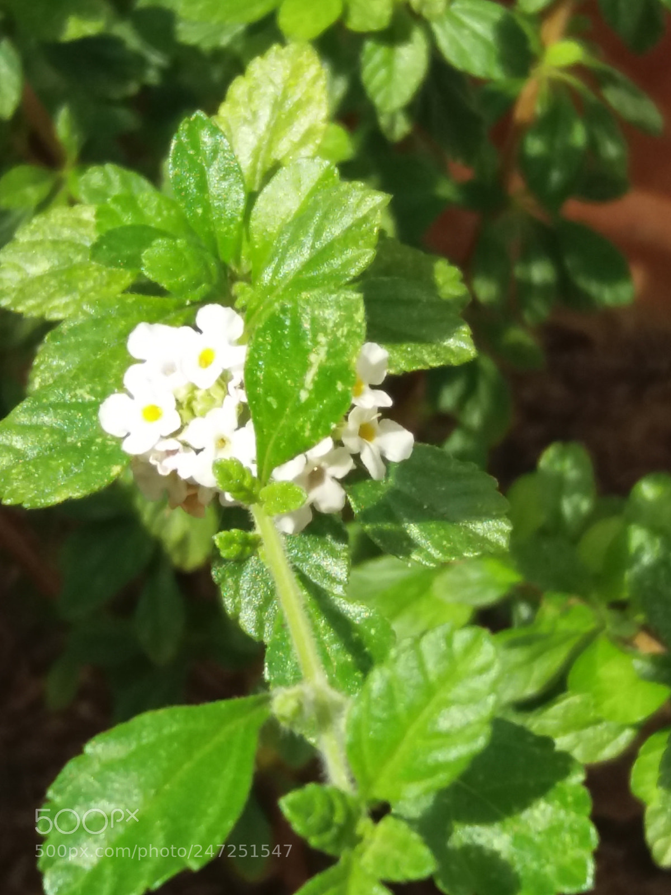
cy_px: 448
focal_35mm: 28
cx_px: 336
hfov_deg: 49.7
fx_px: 724
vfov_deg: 63.4
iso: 64
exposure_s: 1/352
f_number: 1.9
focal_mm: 3.7
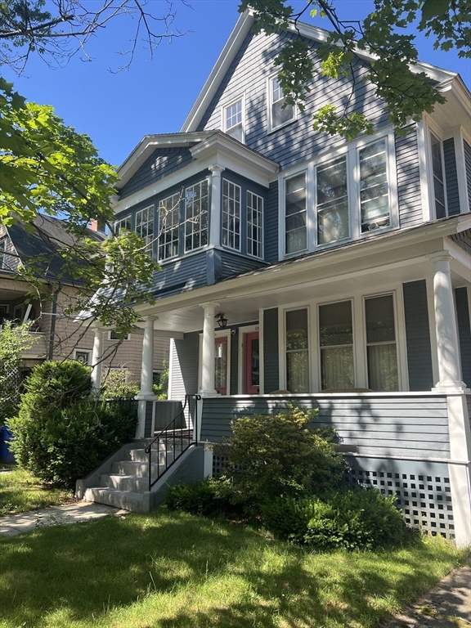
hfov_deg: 53.1
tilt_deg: +11.2
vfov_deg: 67.3
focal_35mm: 26
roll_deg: -0.2
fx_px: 472
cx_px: 236
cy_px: 314
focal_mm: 5.7
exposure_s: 1/917
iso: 50
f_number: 1.5
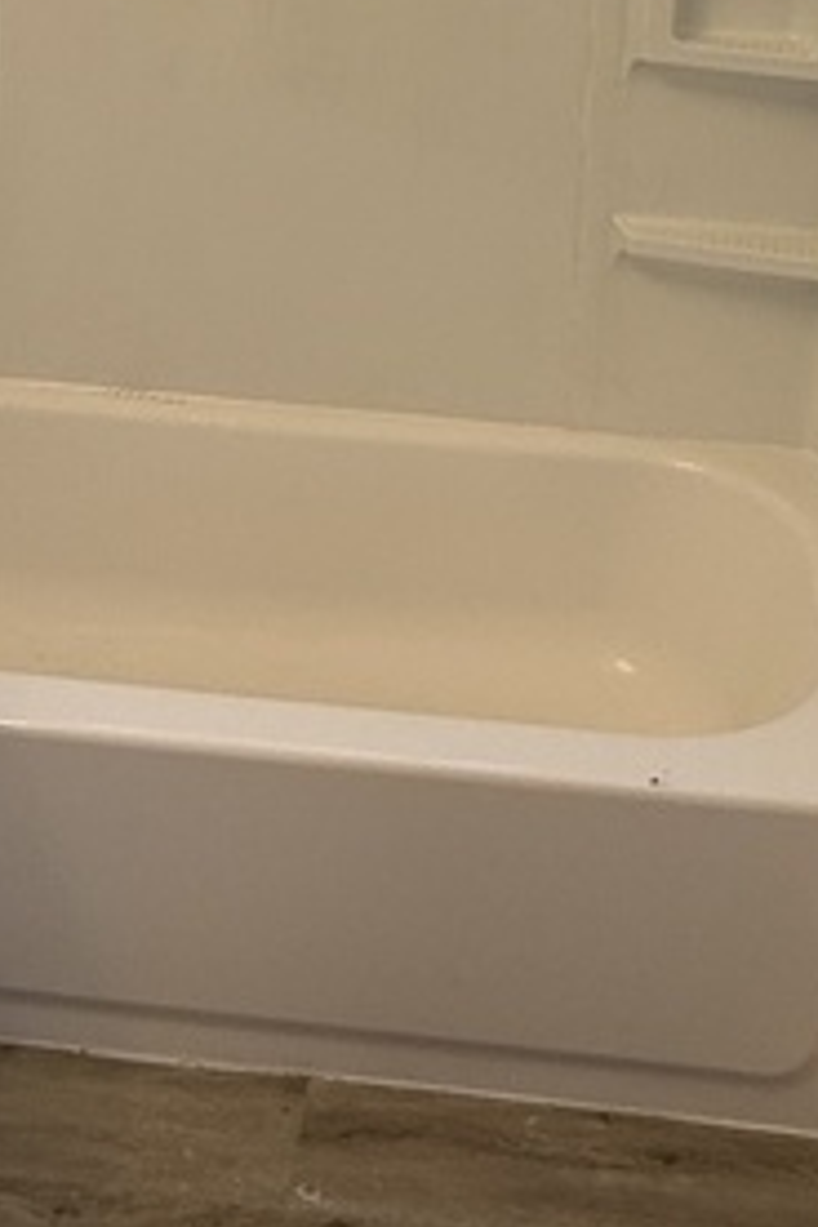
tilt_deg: -8.8
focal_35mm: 57
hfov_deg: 23.8
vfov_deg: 30.8
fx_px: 1943
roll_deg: -3.3
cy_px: -160
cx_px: 405
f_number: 2.2
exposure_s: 1/120
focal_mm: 2.22
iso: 80
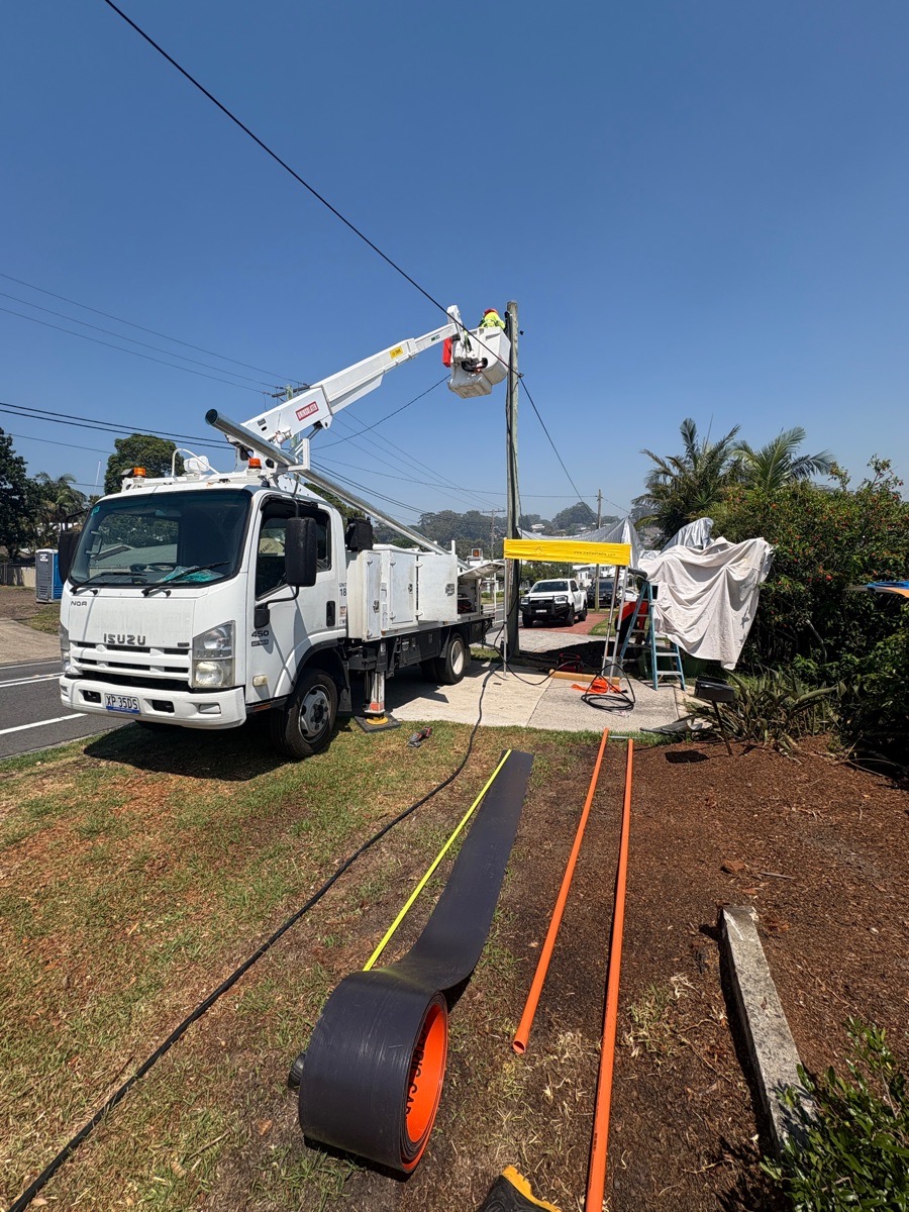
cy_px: 606
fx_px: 490
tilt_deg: -5.6
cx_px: 454
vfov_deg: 102.1
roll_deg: +3.0
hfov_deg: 85.7
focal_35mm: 14
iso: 50
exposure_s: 1/2874
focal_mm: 2.22
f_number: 2.2
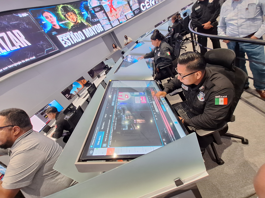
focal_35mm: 13
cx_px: 132
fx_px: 100
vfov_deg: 89.9
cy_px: 99
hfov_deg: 106.2
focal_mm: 1.74
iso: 160
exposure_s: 1/24
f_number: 2.2
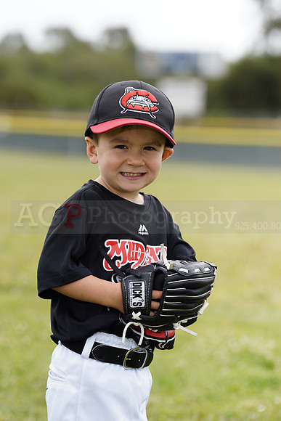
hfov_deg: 7.0
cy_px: 210
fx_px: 2305
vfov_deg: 10.4
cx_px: 140
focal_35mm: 197
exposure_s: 1/250
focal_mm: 197
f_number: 5.6
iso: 100
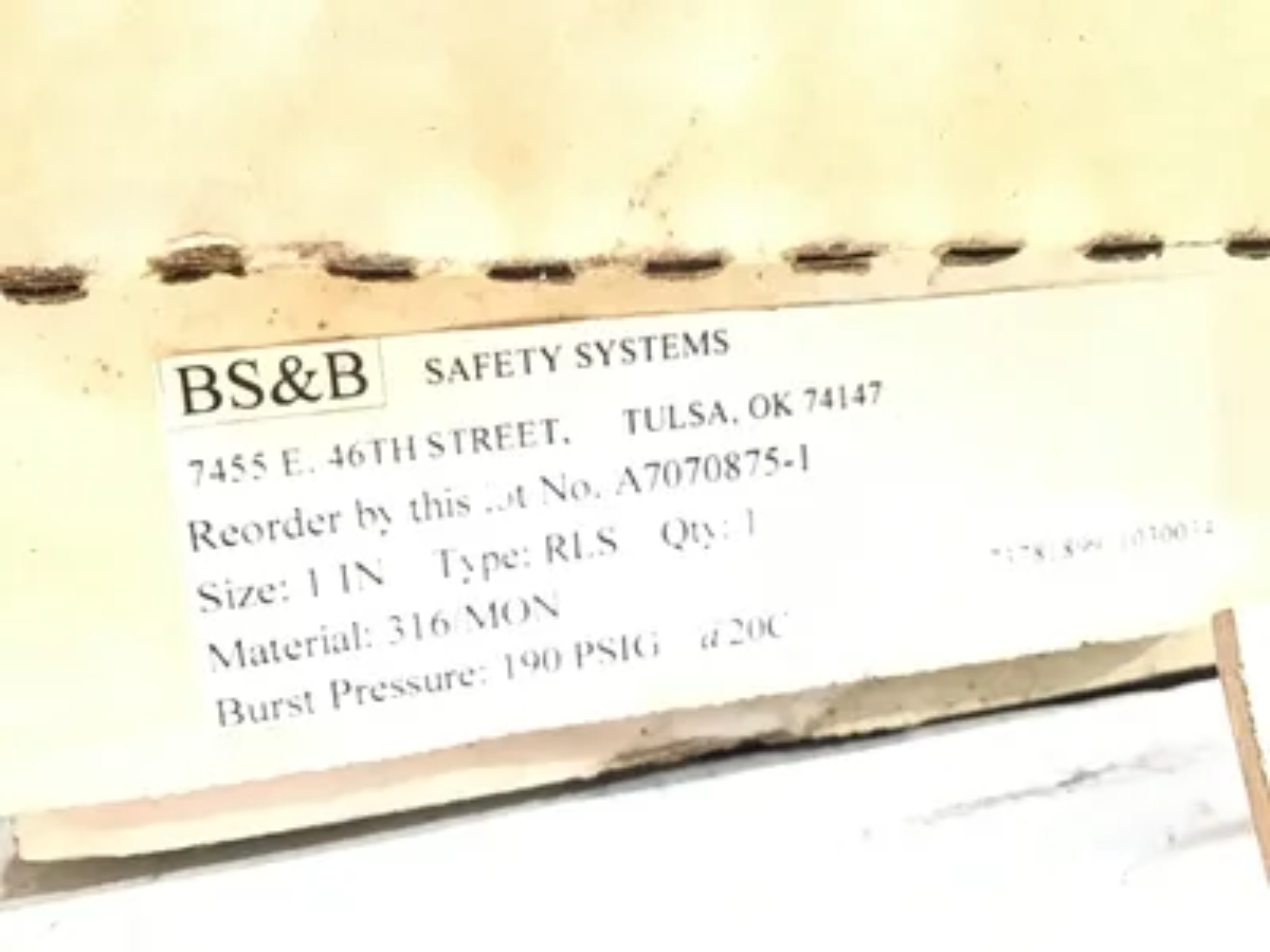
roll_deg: -2.0
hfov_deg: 58.4
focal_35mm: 31
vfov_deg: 45.4
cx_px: 635
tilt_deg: -13.1
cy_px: 476
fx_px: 1137
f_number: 2.4
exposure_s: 1/30
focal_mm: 3.3
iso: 200
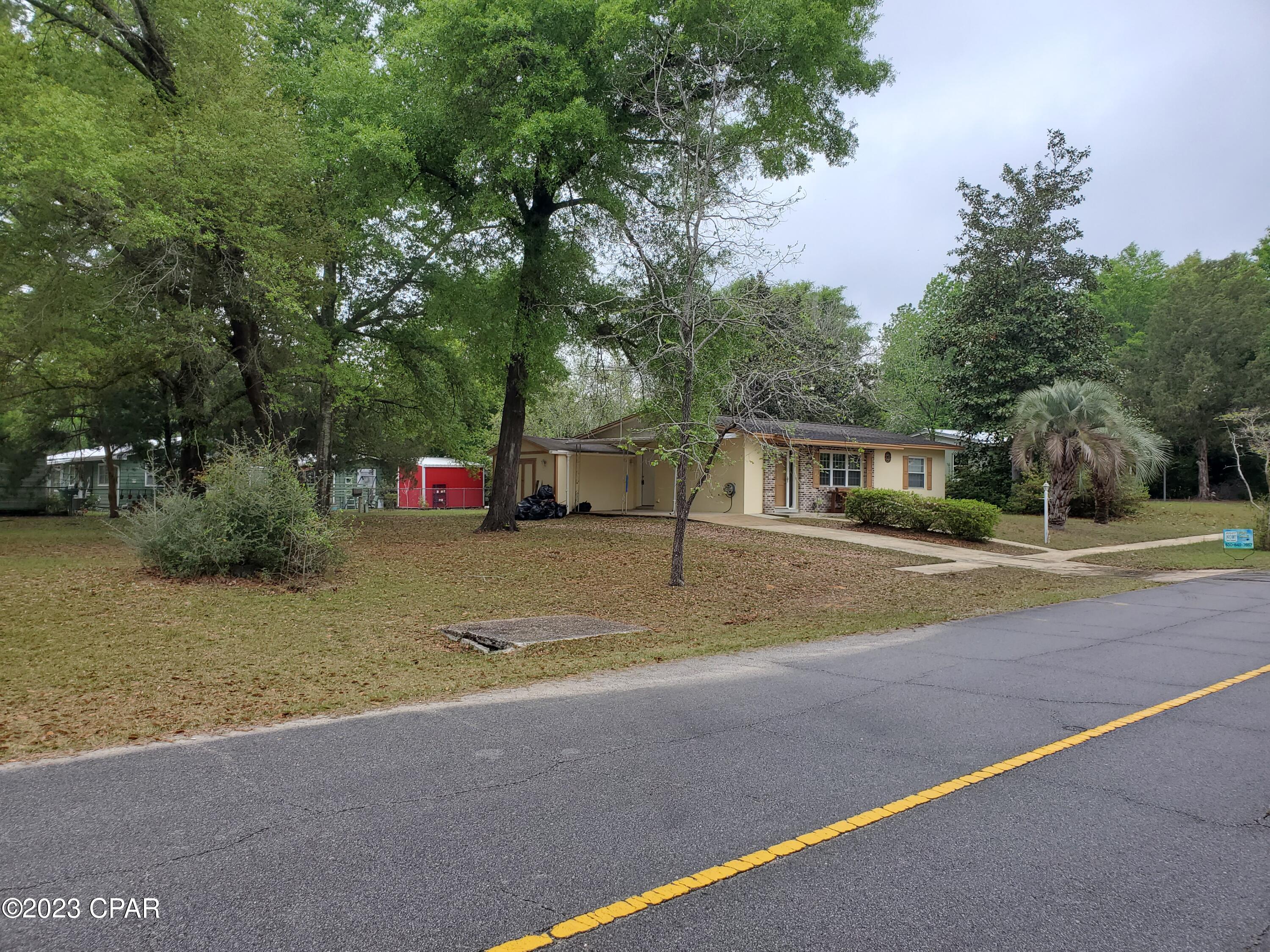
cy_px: 476
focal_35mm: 26
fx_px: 954
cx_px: 635
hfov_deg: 67.3
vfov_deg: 53.1
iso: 50
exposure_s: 1/227
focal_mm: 4.3
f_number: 2.4
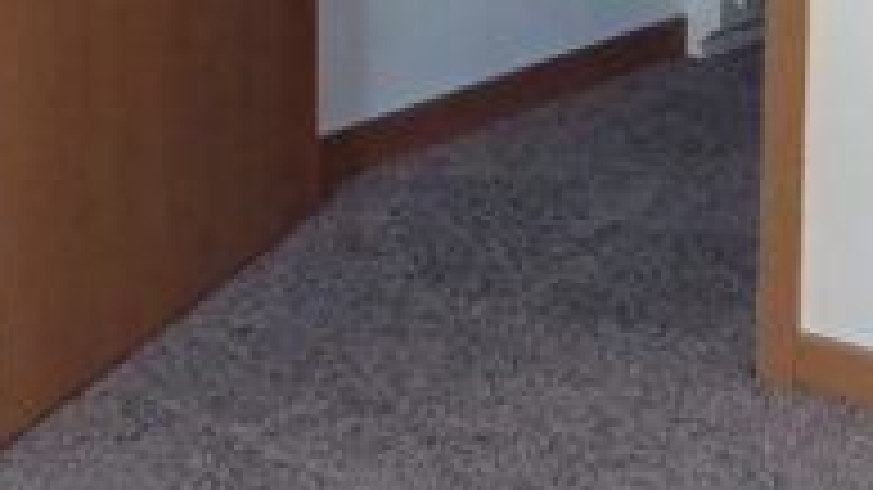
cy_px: -144
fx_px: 3332
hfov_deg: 14.8
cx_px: 691
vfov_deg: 8.3
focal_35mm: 144
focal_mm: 4.1
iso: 320
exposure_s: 1/30
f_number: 3.5
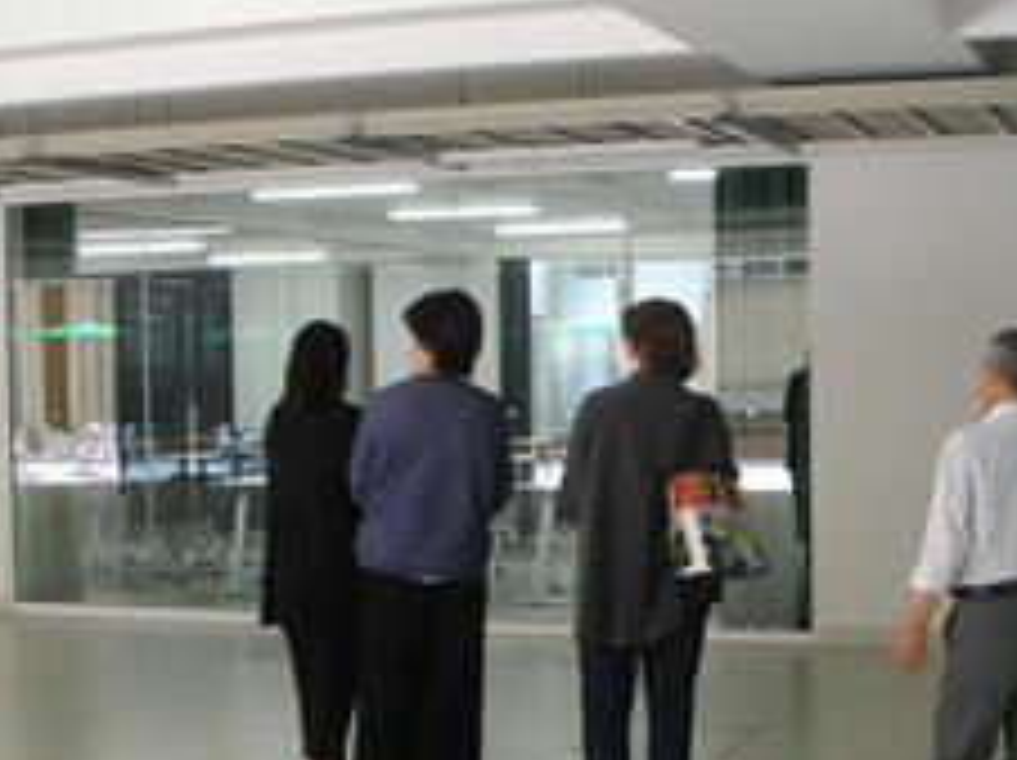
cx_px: 747
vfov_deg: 23.6
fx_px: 1820
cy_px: 450
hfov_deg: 30.8
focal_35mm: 62
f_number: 2.8
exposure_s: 1/31
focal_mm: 5.8
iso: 50
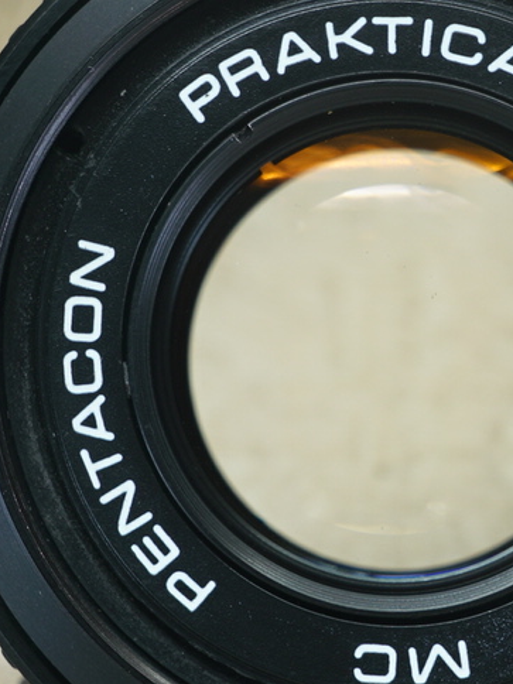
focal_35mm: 225
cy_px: 356
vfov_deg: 8.8
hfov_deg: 6.6
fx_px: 4446
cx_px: 414
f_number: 9
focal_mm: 47
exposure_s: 1
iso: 100
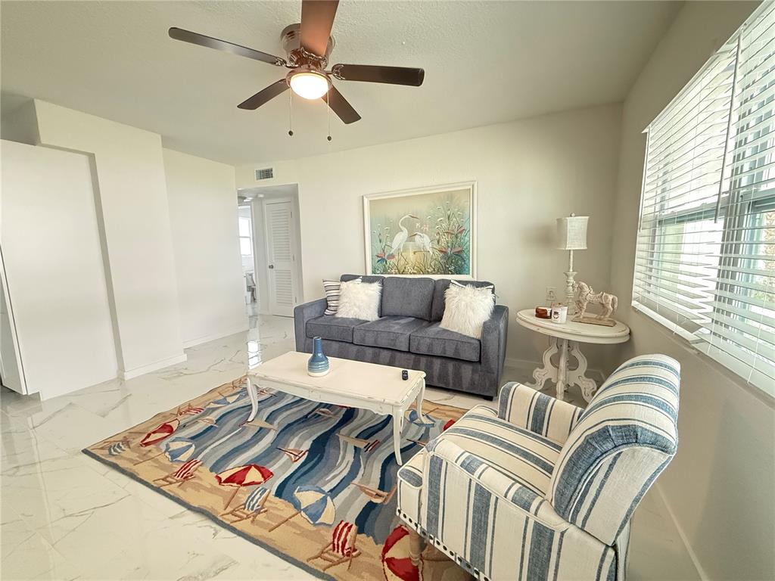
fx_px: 313
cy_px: 290
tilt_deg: -7.3
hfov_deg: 102.1
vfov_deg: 85.7
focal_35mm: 14
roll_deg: +0.8
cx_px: 388
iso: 640
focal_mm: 2.22
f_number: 2.2
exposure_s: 1/60
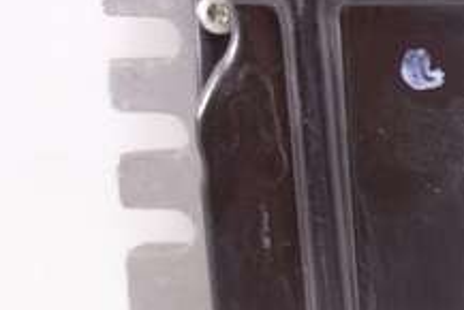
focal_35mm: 99
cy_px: 177
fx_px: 1277
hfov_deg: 17.8
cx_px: 753
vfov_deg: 13.8
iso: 125
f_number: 1.8
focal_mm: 10.4
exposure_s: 1/80
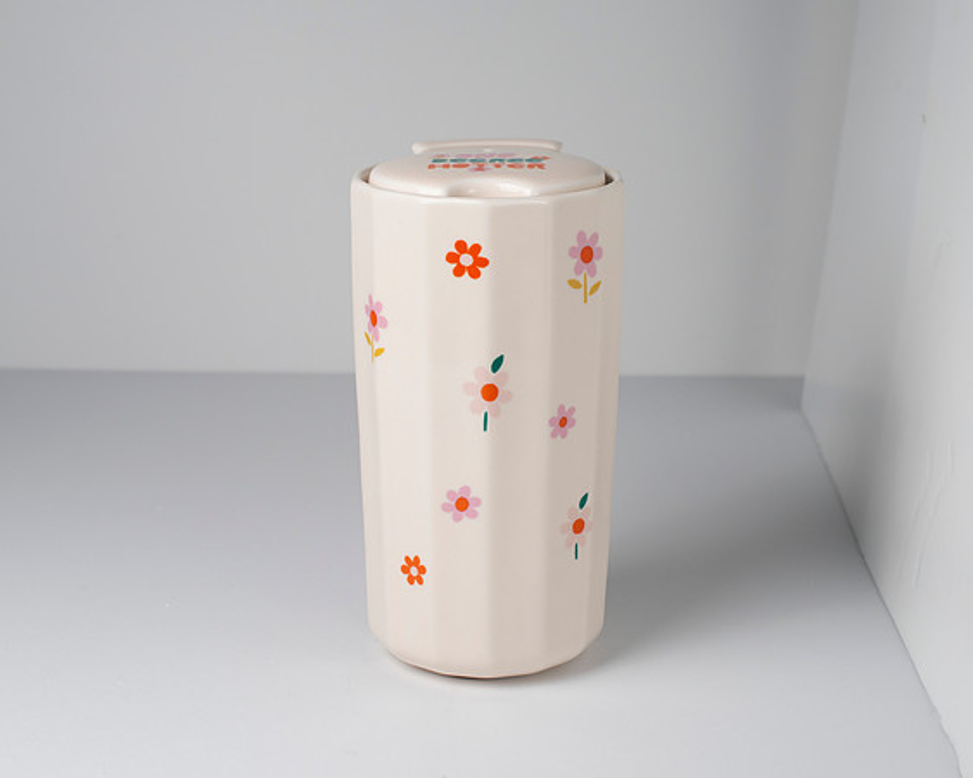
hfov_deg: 29.6
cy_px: 372
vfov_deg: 23.9
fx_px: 1840
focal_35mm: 64
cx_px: 465
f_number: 8
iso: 200
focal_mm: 50
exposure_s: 1/250
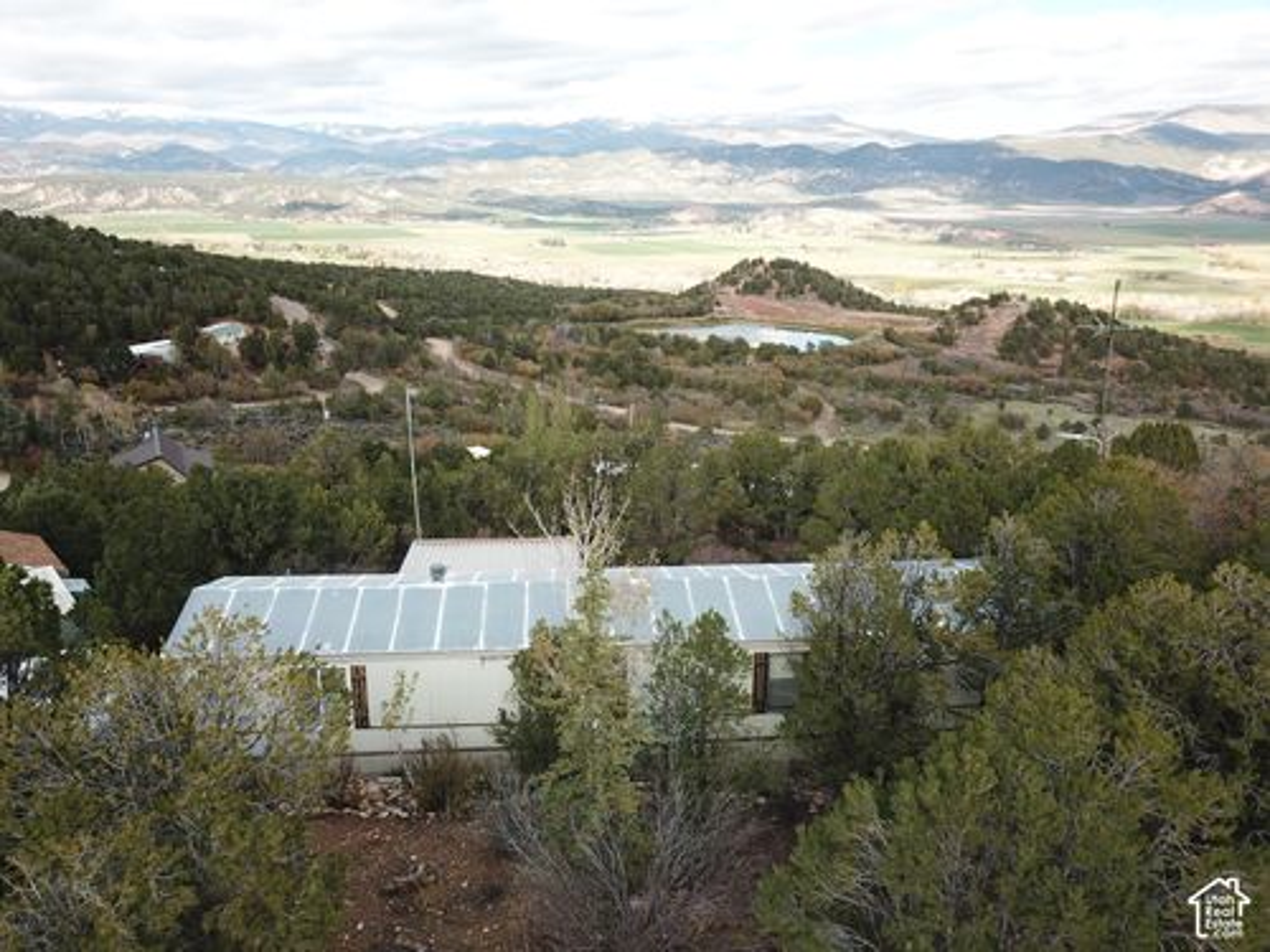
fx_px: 954
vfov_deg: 53.1
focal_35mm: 26
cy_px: 476
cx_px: 635
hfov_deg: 67.3
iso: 100
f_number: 2.2
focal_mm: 4.73
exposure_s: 1/420
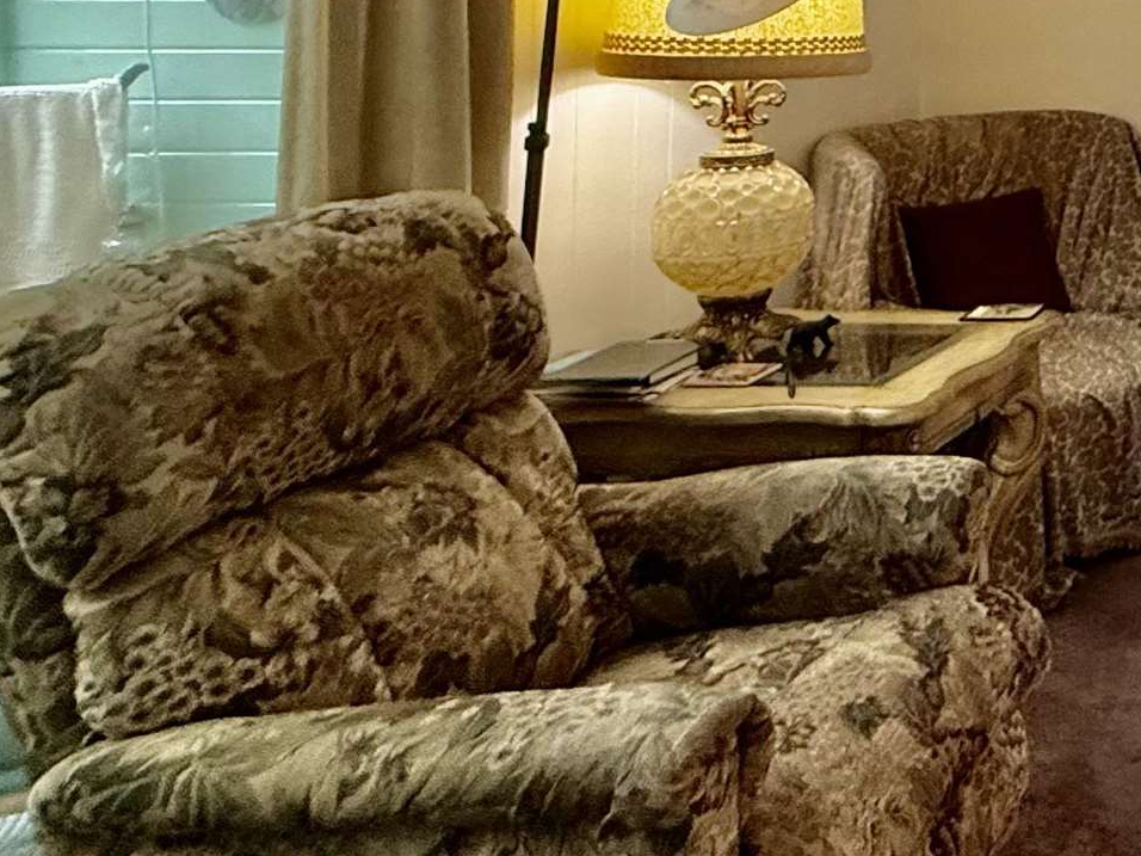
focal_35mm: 45
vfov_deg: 29.3
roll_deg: -0.2
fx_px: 1483
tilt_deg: +0.2
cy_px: -69
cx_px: 1676
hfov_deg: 28.7
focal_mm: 2.22
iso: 320
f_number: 2.2
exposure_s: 1/120
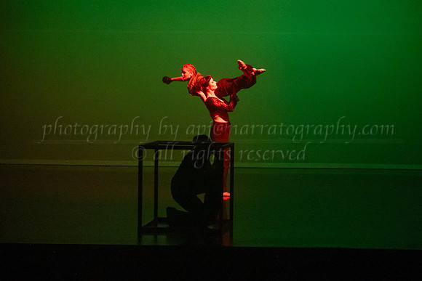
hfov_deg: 21.3
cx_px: 211
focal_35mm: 96
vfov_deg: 14.3
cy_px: 116
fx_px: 1120
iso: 4000
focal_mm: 75
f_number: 3.2
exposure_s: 1/320
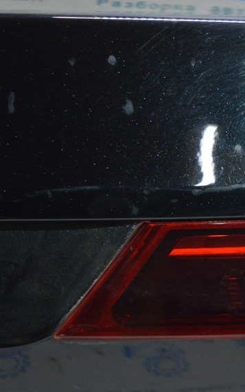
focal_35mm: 82
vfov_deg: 25.2
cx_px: 335
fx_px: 875
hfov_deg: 15.1
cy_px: 233
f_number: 4.2
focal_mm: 30
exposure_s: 1/60
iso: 1100
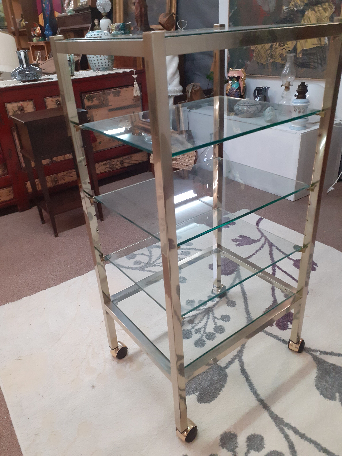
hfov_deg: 51.4
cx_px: 171
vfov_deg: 65.3
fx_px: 356
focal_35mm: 27
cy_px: 228
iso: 200
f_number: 1.9
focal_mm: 3.6
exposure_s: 1/50
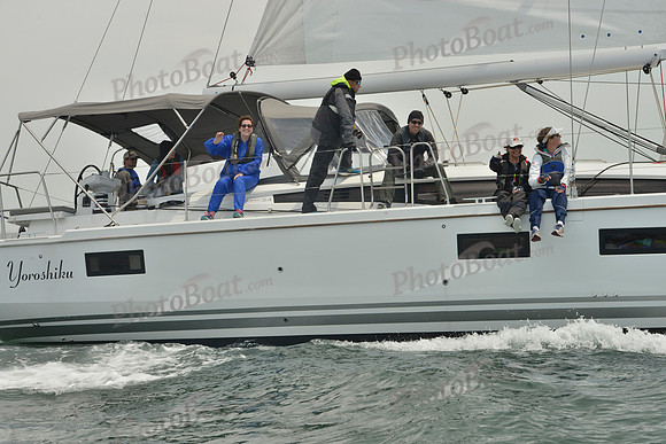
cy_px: 222
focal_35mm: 92
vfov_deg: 14.9
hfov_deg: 22.1
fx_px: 1702
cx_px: 333
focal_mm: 92
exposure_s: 1/1250
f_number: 11
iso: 560
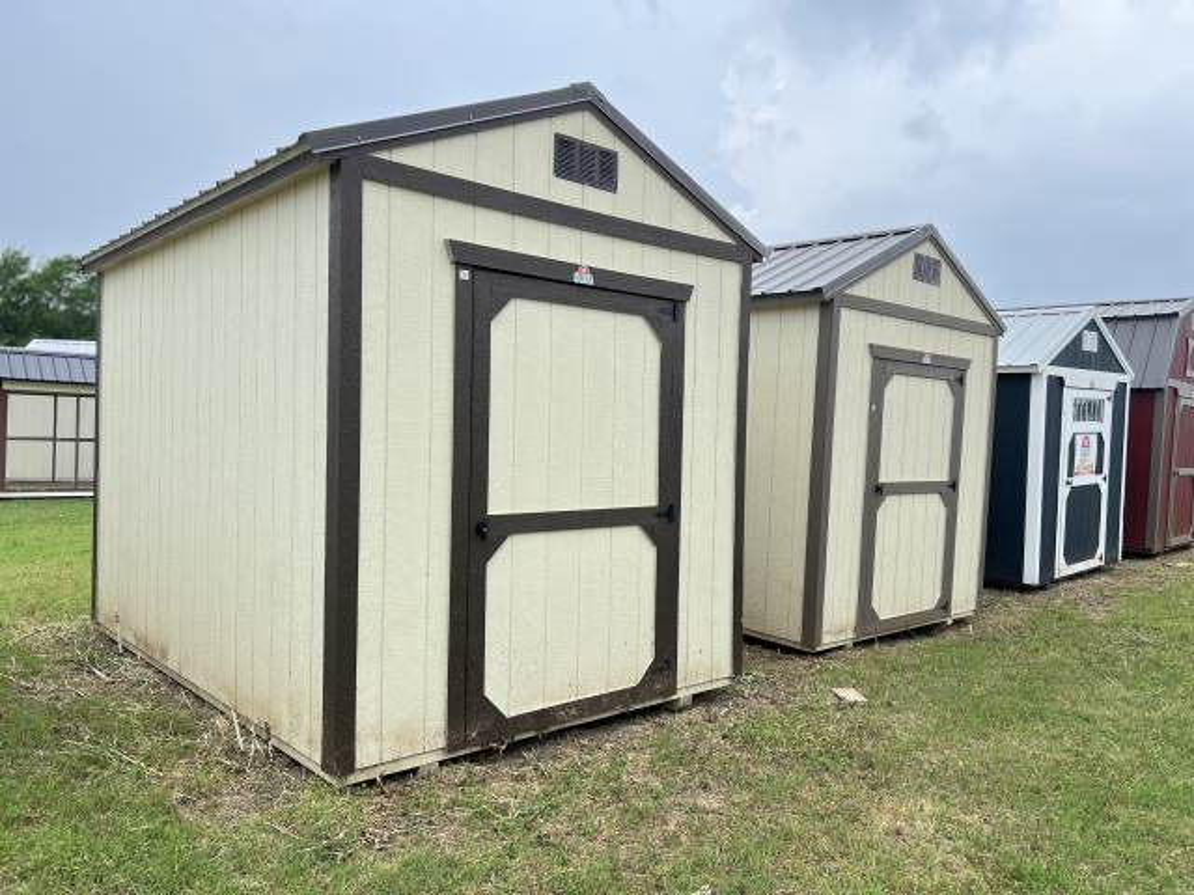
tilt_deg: +1.4
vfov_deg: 53.1
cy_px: 448
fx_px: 897
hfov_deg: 67.3
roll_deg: -2.5
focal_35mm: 26
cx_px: 597
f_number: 1.5
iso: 50
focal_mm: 5.7
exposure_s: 1/1209
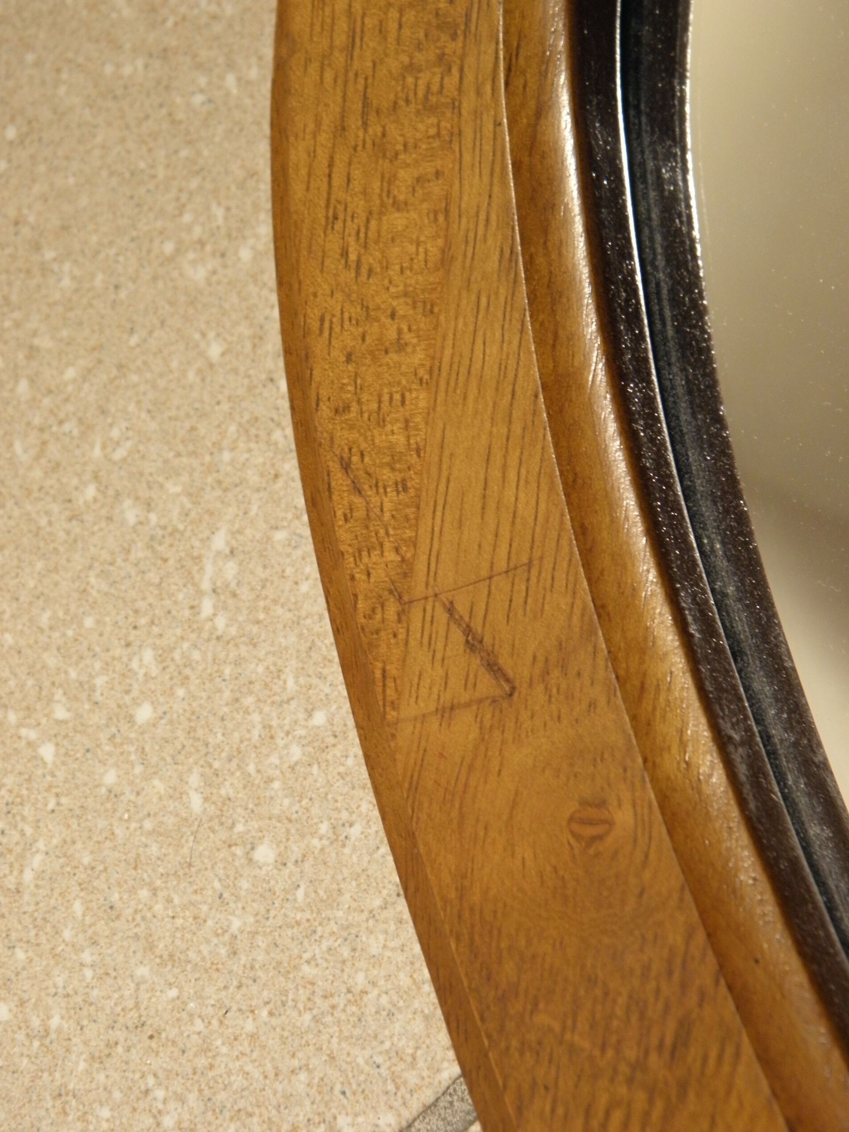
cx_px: 429
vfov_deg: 24.1
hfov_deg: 18.2
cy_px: 565
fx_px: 2649
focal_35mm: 81
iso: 200
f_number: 4.4
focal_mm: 14.3
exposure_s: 1/20
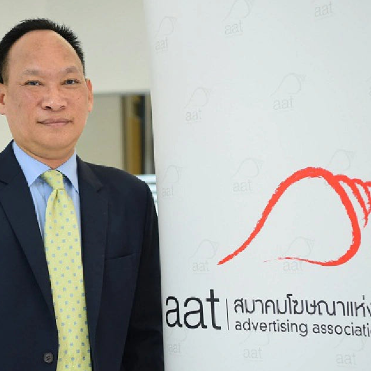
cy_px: 226
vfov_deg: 19.1
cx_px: 159
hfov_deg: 19.1
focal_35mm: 91
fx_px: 1103
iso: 1000
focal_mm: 56
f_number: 3.5
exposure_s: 1/80
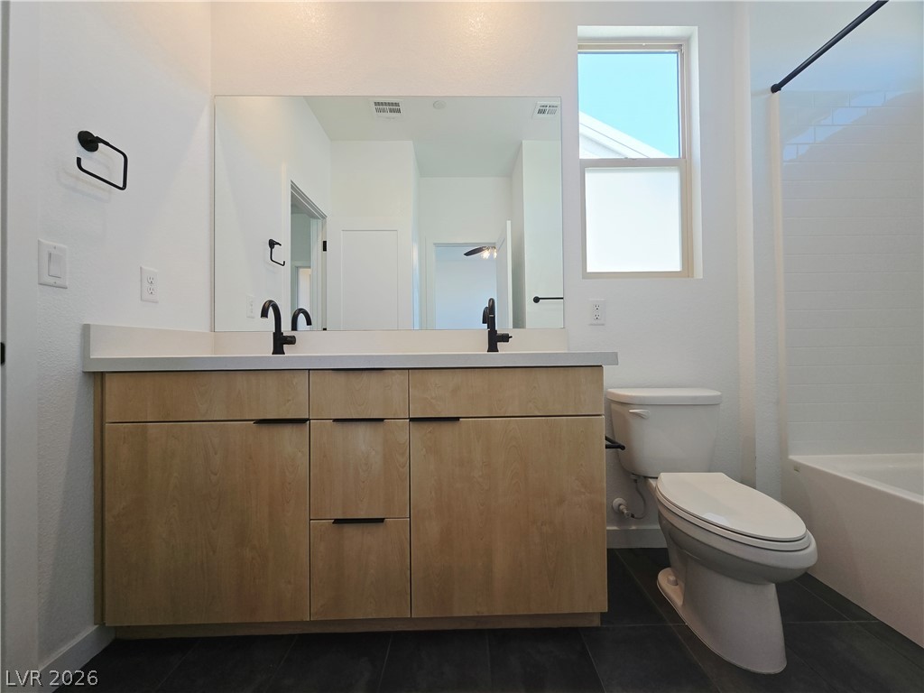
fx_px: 347
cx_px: 462
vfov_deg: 89.9
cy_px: 346
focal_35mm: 13
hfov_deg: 106.2
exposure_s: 1/120
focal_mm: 2.2
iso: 50
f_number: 2.2
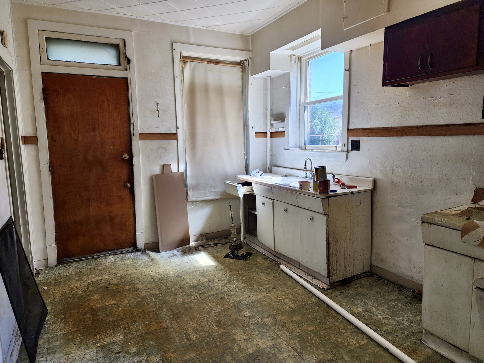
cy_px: 182
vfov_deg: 58.9
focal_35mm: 23
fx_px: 322
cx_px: 242
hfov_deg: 73.9
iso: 80
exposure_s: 1/180
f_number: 1.8
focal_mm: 6.4
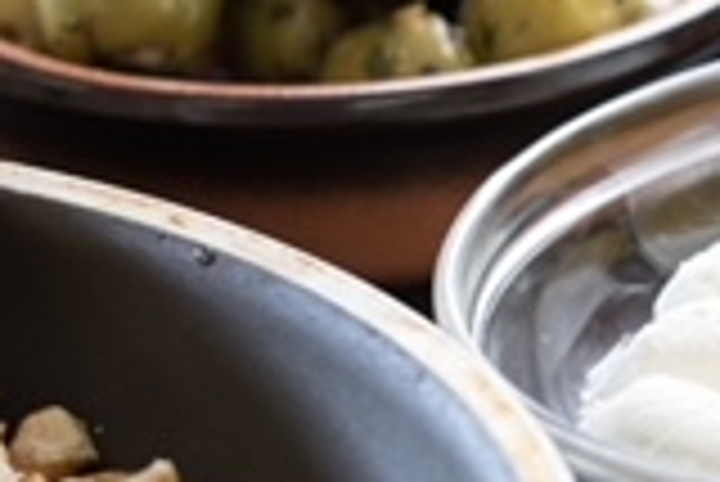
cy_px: 203
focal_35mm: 335
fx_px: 6706
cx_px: 1148
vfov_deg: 4.1
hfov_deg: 6.1
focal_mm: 56
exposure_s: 1/125
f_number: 3.2
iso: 400
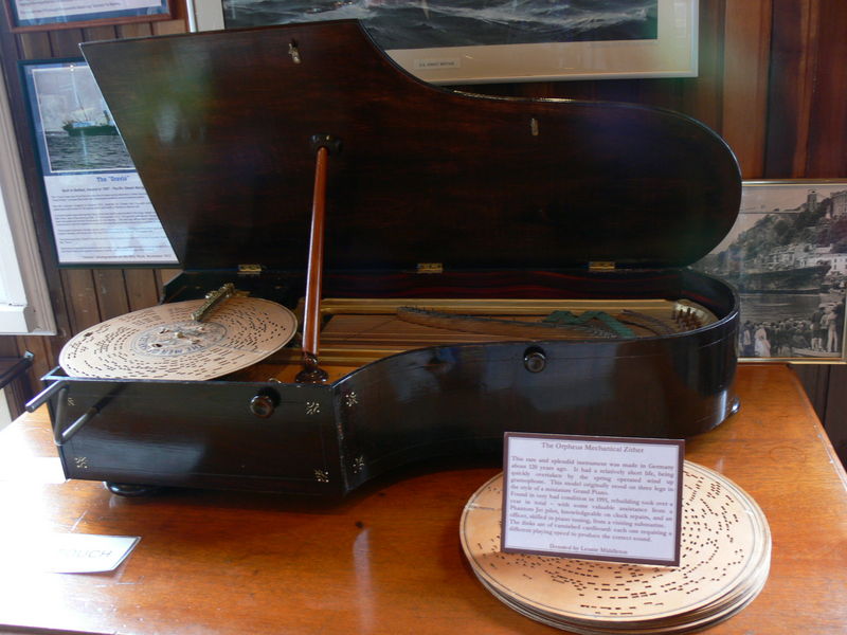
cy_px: 318
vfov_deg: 40.7
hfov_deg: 52.6
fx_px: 856
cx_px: 424
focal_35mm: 35
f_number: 2.8
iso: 100
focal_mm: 7.4
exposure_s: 1/10
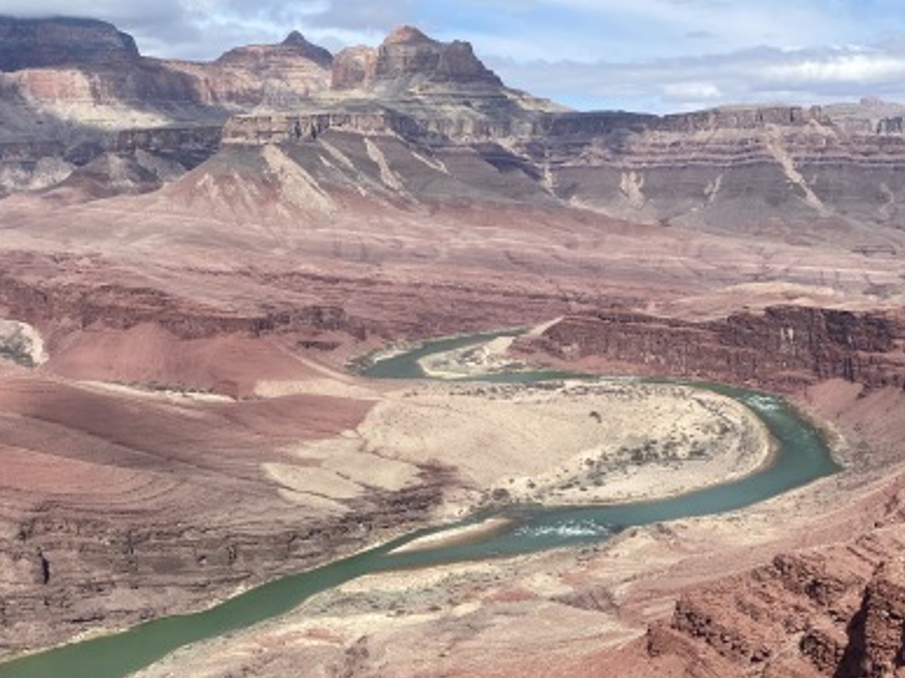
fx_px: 1124
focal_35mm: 43
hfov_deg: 43.7
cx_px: 533
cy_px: 507
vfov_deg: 32.9
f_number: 1.8
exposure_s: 1/3205
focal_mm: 4.25
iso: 32
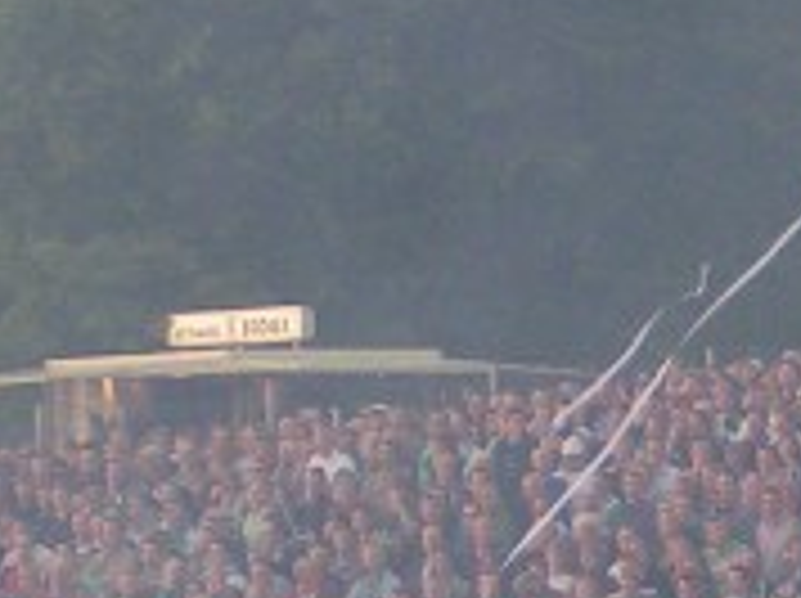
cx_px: 1076
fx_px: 9890
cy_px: 432
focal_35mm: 428
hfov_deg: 4.6
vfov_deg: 3.5
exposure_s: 1/100
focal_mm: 14.5
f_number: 3.5
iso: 100
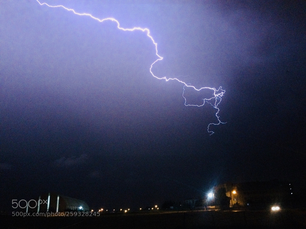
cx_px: 153
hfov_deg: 61.7
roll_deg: +3.1
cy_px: 114
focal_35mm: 29
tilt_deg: +19.8
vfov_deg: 48.2
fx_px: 256
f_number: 2.2
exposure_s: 1/17
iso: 1000
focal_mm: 4.15
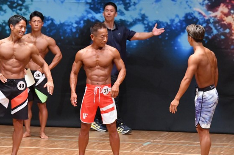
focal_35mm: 316
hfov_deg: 6.5
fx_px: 2052
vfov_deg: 4.3
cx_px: 101
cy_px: 89
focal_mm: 150
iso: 8000
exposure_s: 1/400
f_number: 5.6
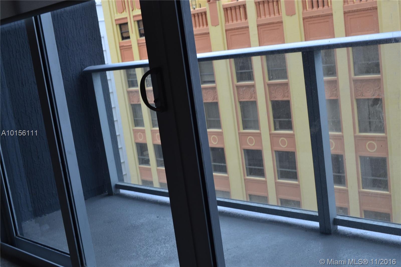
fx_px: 501
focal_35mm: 45
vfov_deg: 29.9
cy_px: 134
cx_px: 200
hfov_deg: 43.6
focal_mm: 30
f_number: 8
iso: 450
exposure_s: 1/60
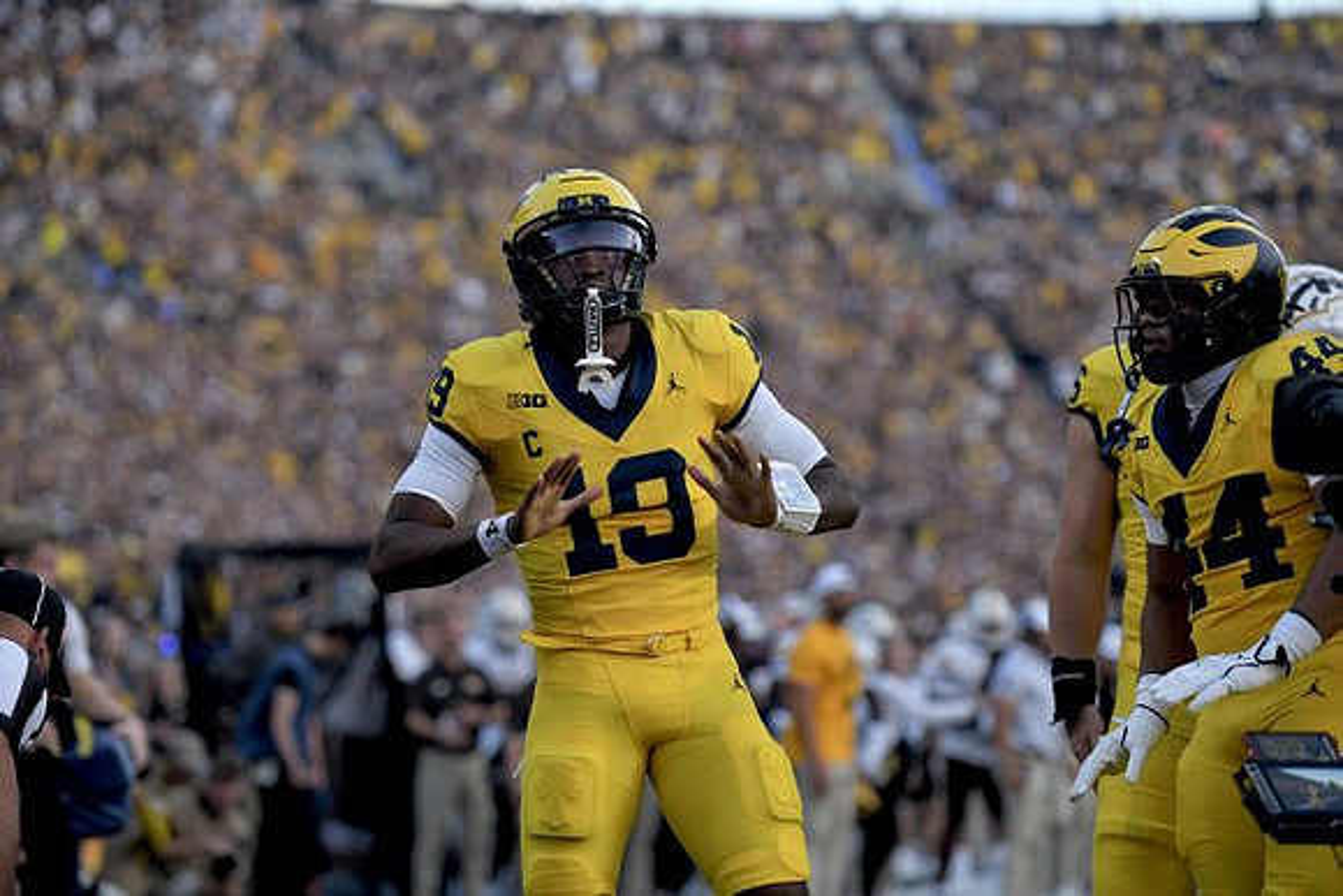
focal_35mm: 145
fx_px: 5410
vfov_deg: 9.5
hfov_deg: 14.2
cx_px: 672
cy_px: 448
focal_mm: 145
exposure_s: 1/1000
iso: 1000
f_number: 2.8
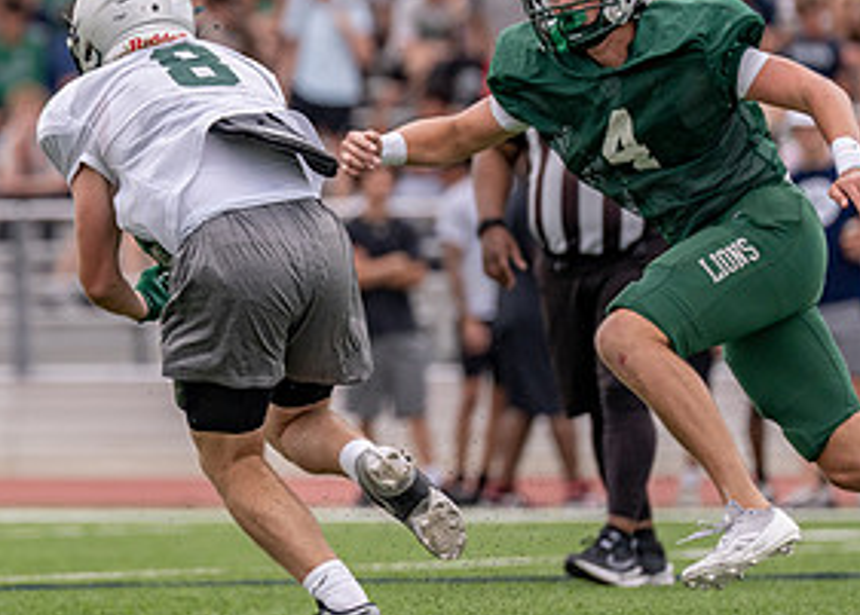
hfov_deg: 4.2
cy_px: 113
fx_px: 11778
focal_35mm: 482
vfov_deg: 3.0
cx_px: 130
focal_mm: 200
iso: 320
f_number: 2.8
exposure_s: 1/3200
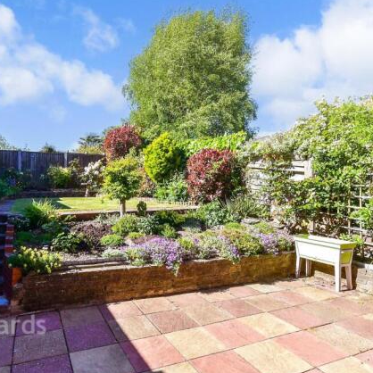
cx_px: 137
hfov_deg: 73.4
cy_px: 191
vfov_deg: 74.8
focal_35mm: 20
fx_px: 244
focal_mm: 10
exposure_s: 1/640
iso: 320
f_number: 8
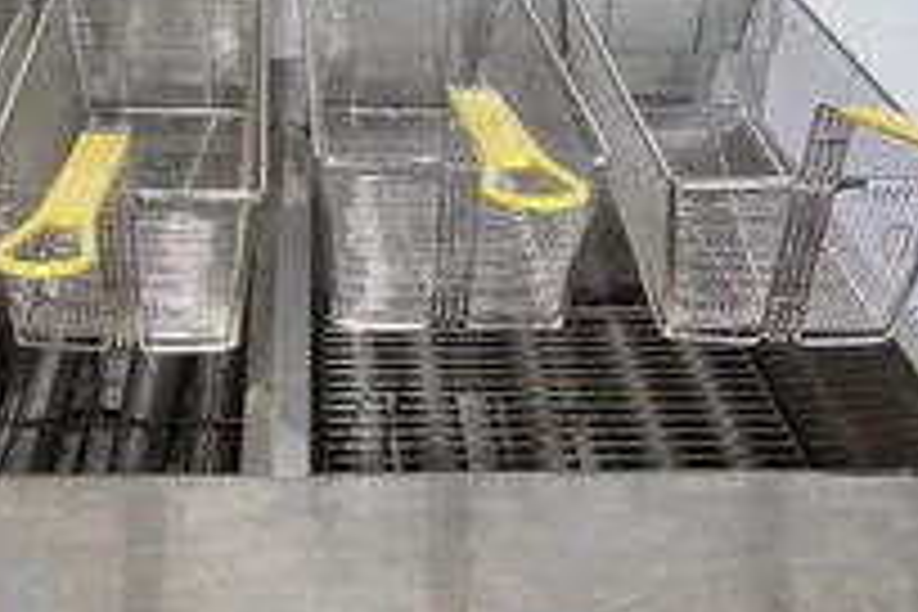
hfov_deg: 36.9
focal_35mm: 53
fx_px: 1351
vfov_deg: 24.9
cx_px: 270
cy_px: 79
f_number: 3.5
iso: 250
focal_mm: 9.96
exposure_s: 1/25
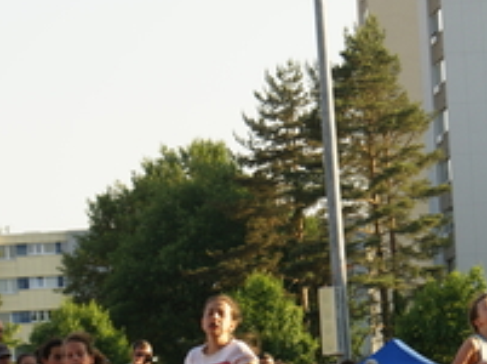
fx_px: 3820
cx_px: 477
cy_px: 207
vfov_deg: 5.4
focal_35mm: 272
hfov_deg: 7.3
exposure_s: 1/250
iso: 100
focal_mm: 70
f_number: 5.6
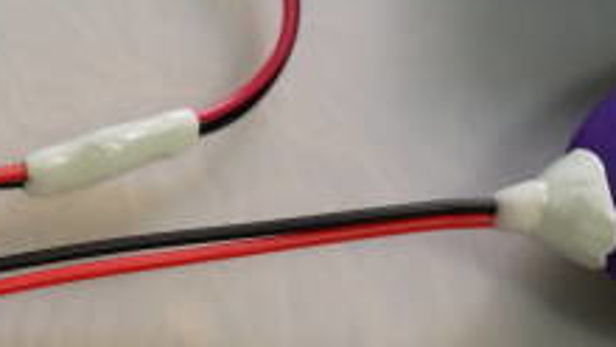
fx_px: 2239
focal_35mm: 137
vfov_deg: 8.8
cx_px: -129
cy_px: 1
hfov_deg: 15.1
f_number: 5
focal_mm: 30
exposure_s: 1/60
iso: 1000
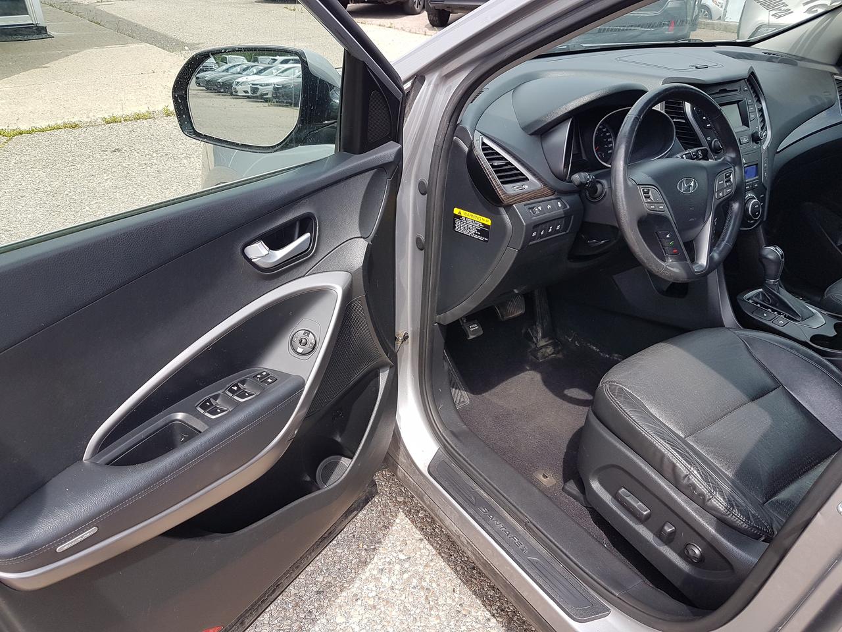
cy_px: 316
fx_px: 632
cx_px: 421
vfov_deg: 53.1
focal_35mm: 26
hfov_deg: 67.3
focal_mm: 4.2
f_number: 1.7
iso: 40
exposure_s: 1/556
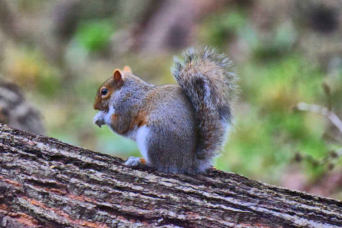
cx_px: 171
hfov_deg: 4.1
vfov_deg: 2.8
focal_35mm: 500
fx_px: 4750
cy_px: 114
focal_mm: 500
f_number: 6.3
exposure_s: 1/500
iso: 4000
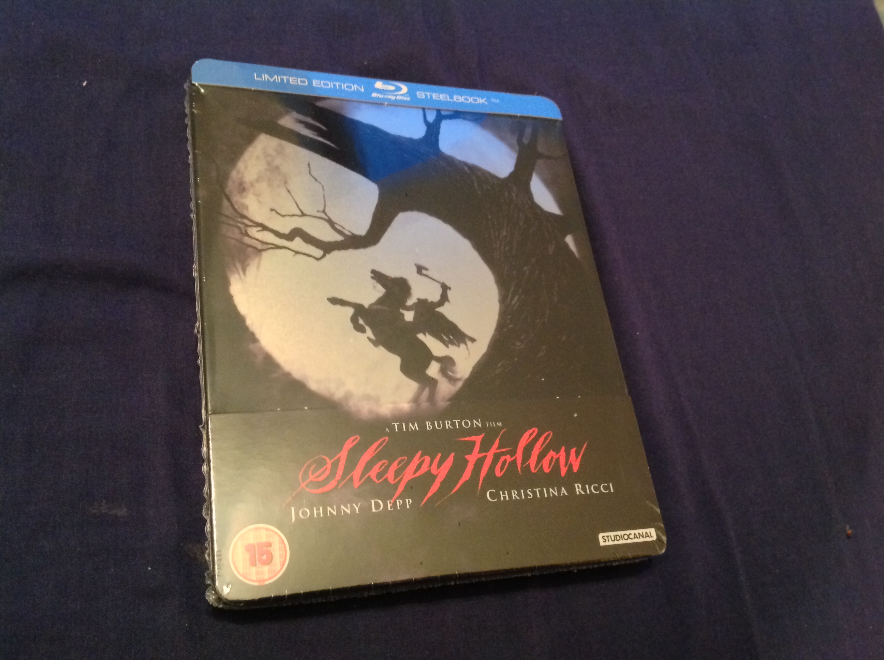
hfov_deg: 52.7
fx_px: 892
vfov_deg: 40.6
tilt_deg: -55.4
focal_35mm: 35
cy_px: 330
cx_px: 442
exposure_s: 1/15
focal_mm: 4.28
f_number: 2.4
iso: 640
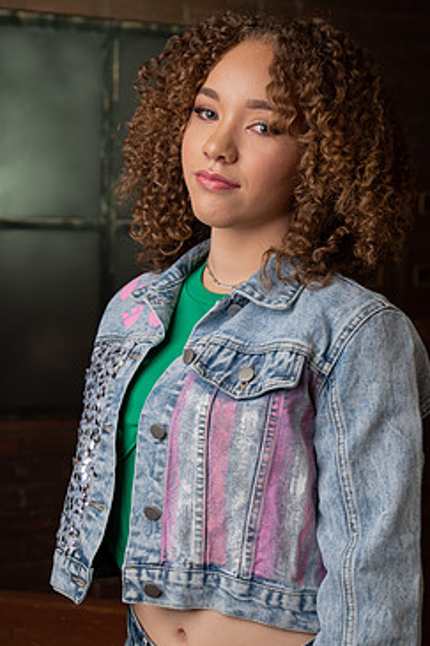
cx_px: 198
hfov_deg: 18.4
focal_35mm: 74
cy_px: 377
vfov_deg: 27.3
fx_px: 1327
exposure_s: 1/80
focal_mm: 60
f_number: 5
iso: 100
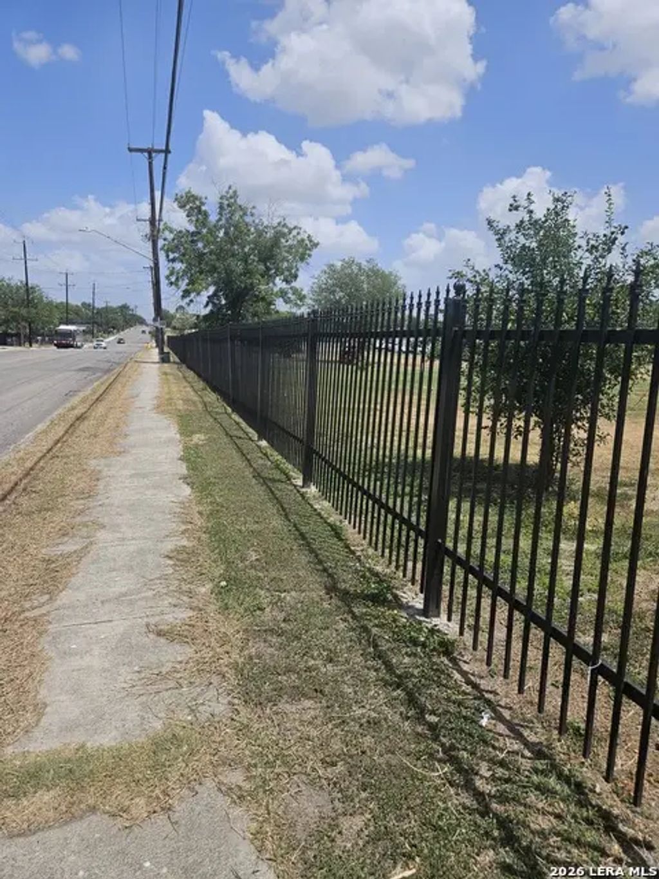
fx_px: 584
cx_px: 330
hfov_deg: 58.9
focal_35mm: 23
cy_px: 440
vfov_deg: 73.9
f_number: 1.8
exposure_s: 1/2797
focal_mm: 5.4
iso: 25
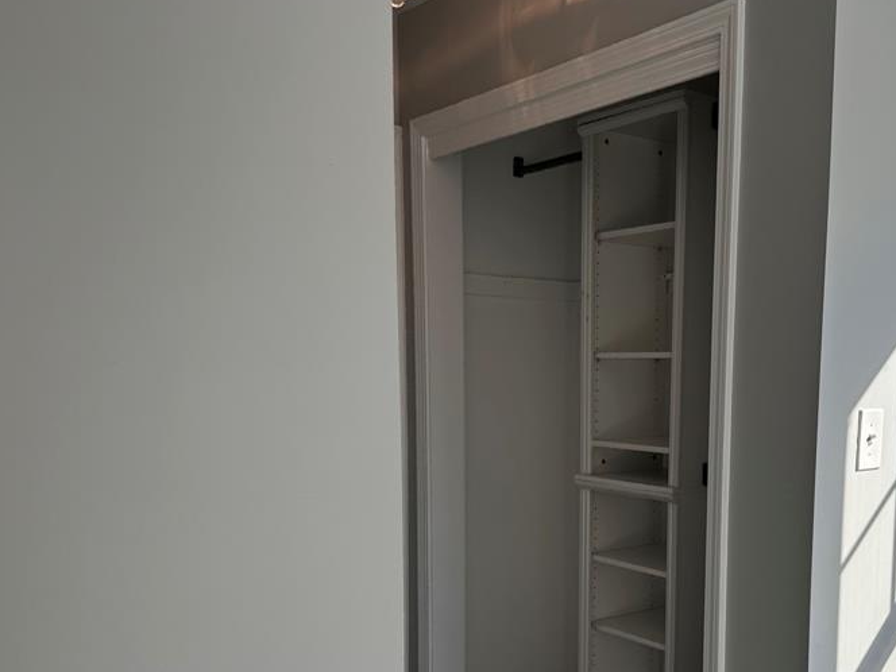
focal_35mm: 37
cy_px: 480
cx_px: 578
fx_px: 958
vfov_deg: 38.0
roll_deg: -0.3
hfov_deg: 49.5
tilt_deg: -6.7
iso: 80
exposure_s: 1/477
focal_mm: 6.86
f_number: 1.78
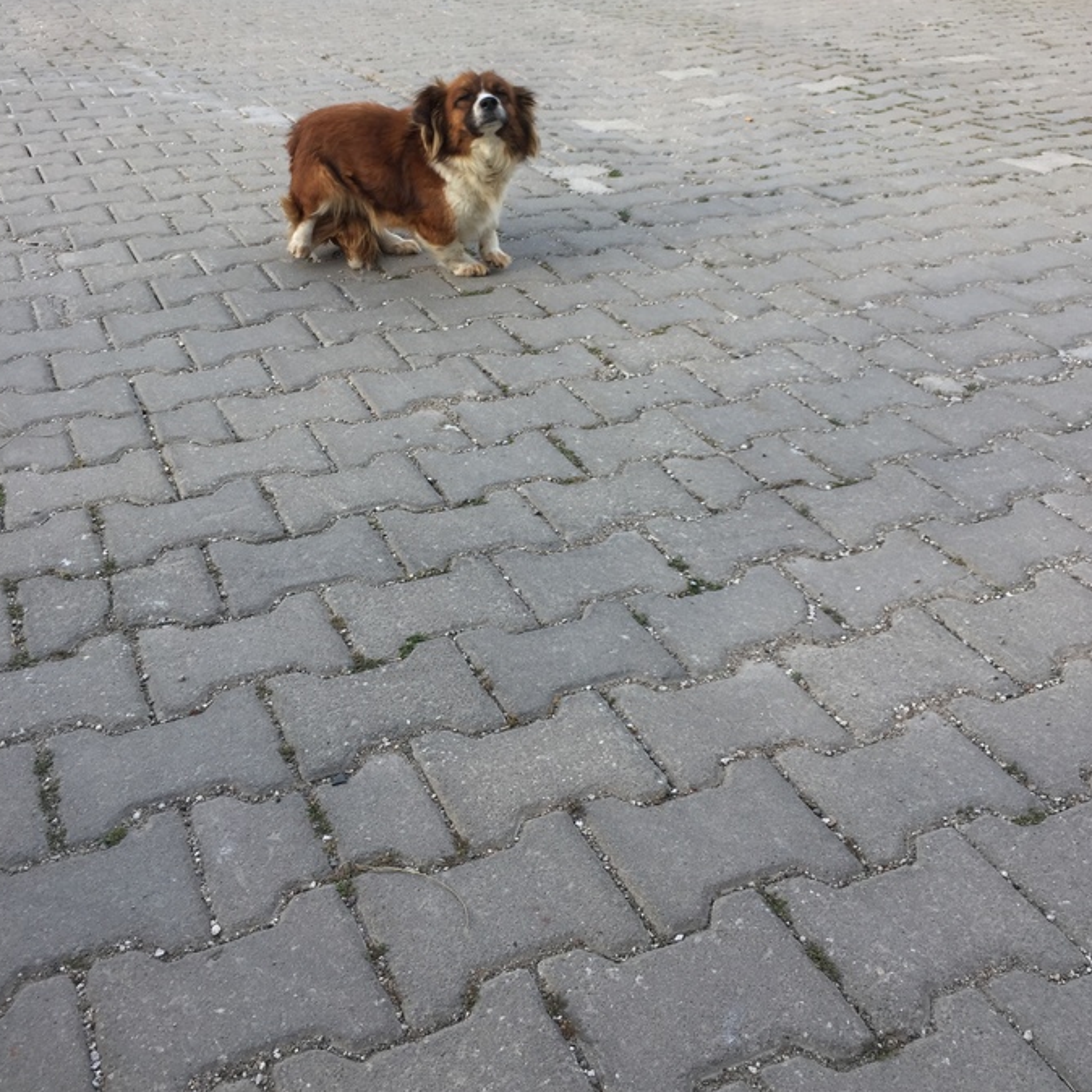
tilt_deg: -32.2
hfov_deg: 47.2
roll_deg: -1.5
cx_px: 536
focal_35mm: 35
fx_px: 1249
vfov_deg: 46.7
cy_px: 392
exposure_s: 1/494
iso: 32
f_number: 2.2
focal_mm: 4.15
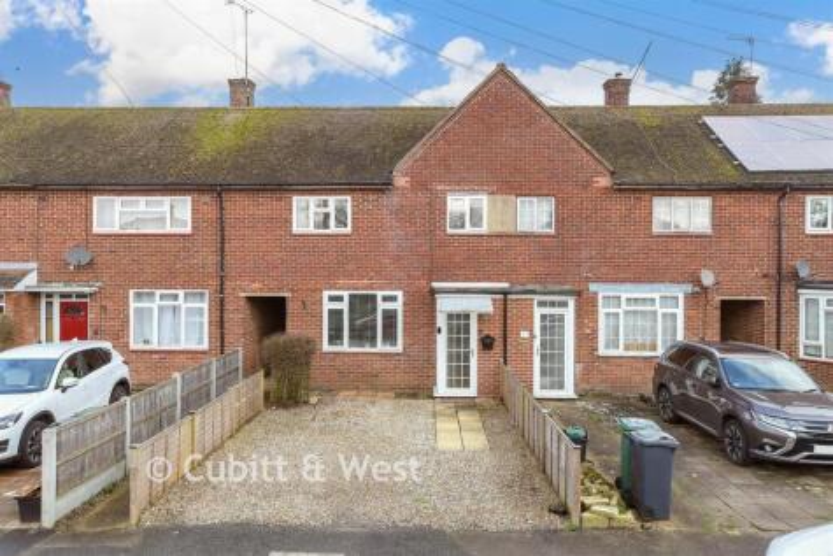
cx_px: 416
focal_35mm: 27
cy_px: 278
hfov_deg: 67.4
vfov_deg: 48.0
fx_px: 625
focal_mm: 18
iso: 400
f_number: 8
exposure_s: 1/125
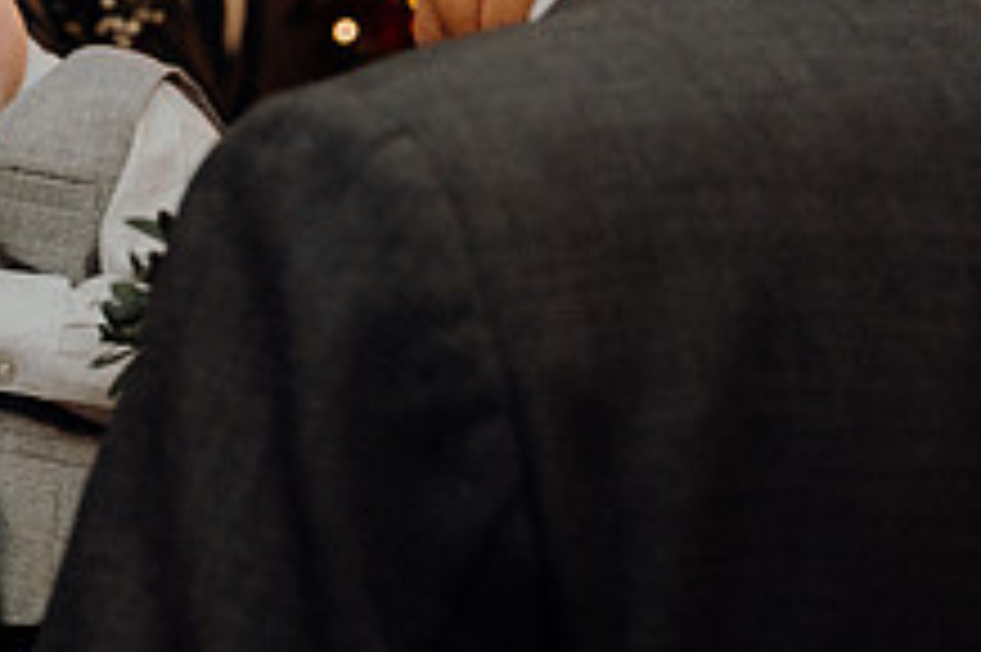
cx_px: -162
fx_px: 2832
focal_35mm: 104
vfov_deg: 13.1
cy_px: 227
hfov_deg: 18.7
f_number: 3.5
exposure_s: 1/160
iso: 2500
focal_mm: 39
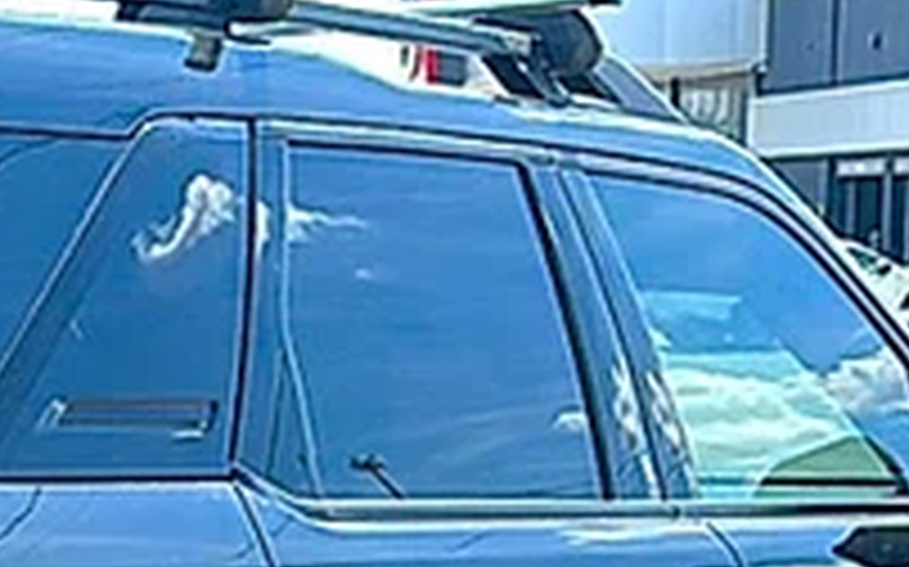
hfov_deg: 15.1
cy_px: 844
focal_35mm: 136
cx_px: 14
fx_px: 3367
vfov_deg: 9.4
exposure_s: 1/3378
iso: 80
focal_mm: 6.86
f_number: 1.78
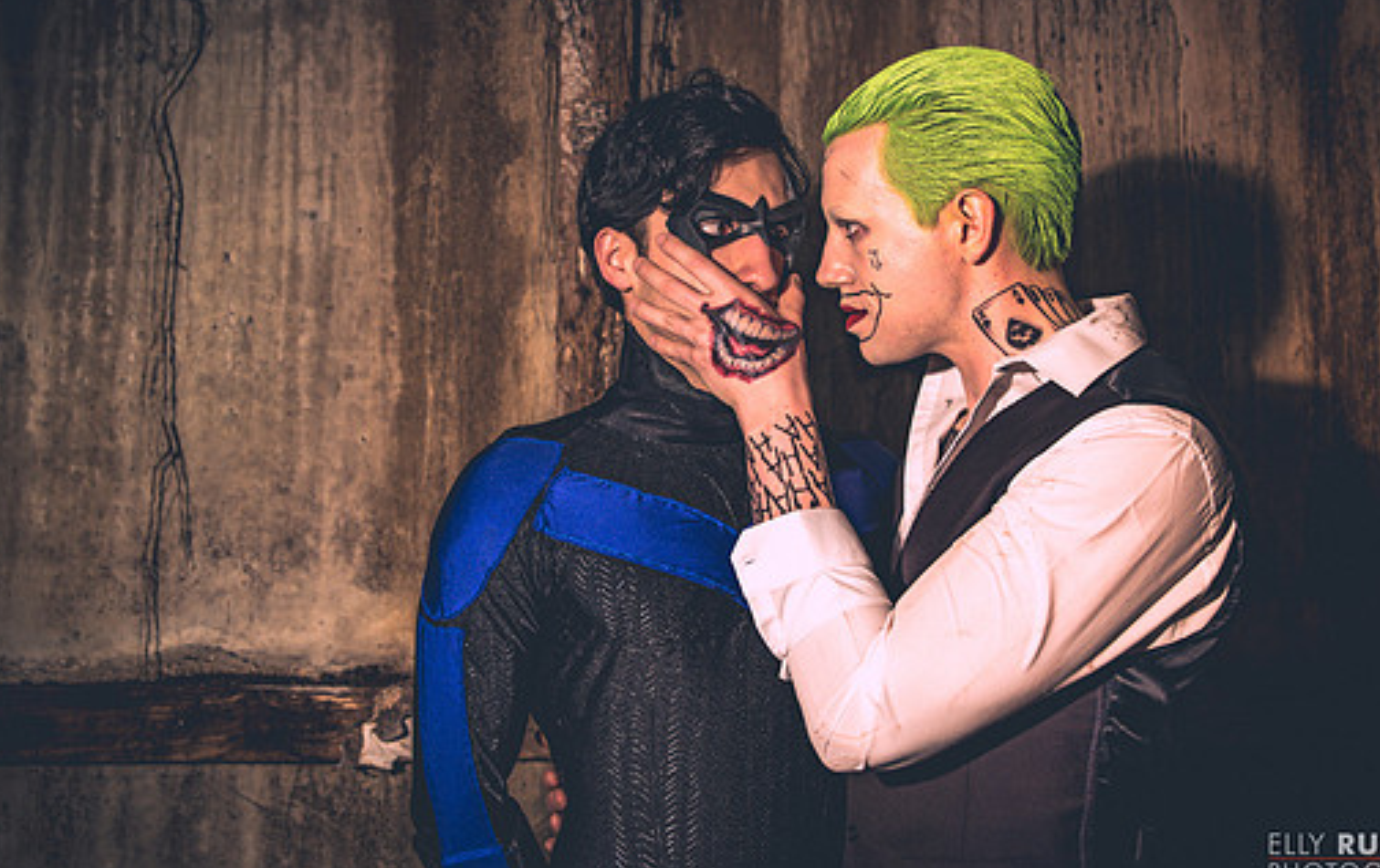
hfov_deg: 48.1
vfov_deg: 31.3
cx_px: 688
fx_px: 1545
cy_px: 366
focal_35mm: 41
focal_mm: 35
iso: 160
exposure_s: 1/800
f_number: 5
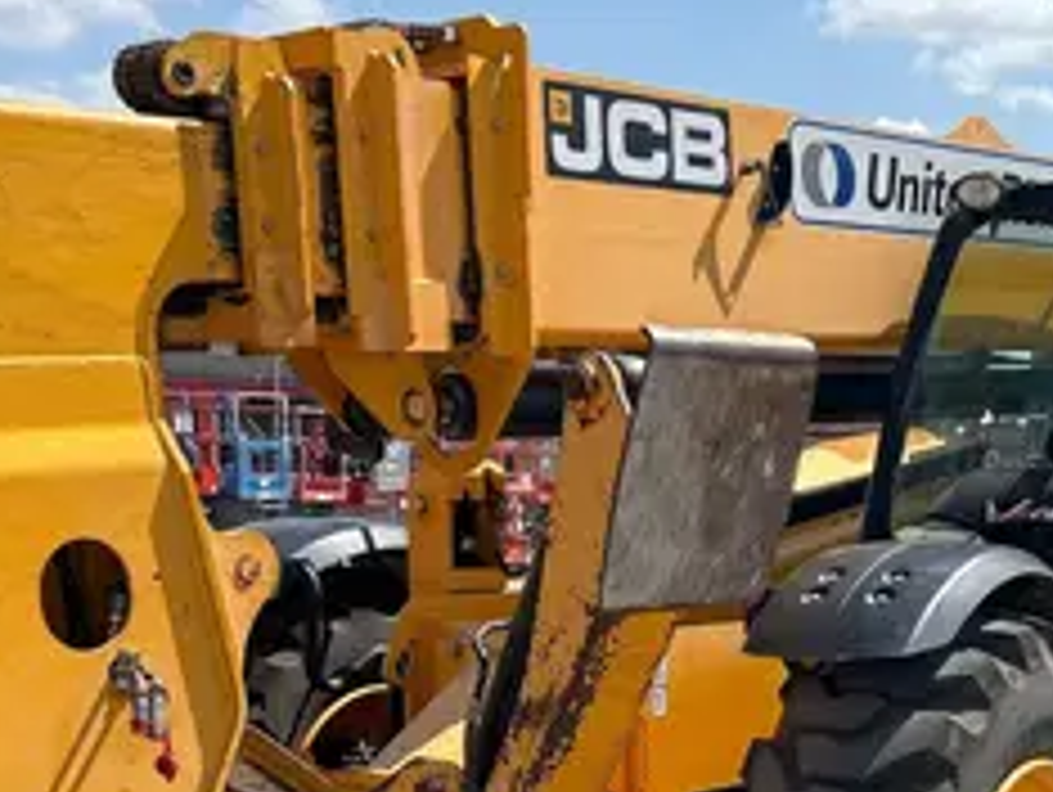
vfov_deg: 23.3
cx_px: 760
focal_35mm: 61
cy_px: 740
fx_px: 1857
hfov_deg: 31.2
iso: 50
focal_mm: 5.7
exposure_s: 1/3968
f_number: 1.5
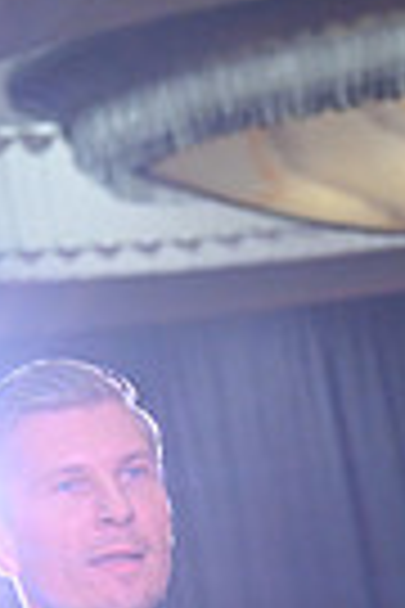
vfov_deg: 5.5
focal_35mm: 365
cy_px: 1198
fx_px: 6159
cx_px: 569
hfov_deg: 3.8
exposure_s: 1/320
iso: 2000
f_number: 5
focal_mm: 85
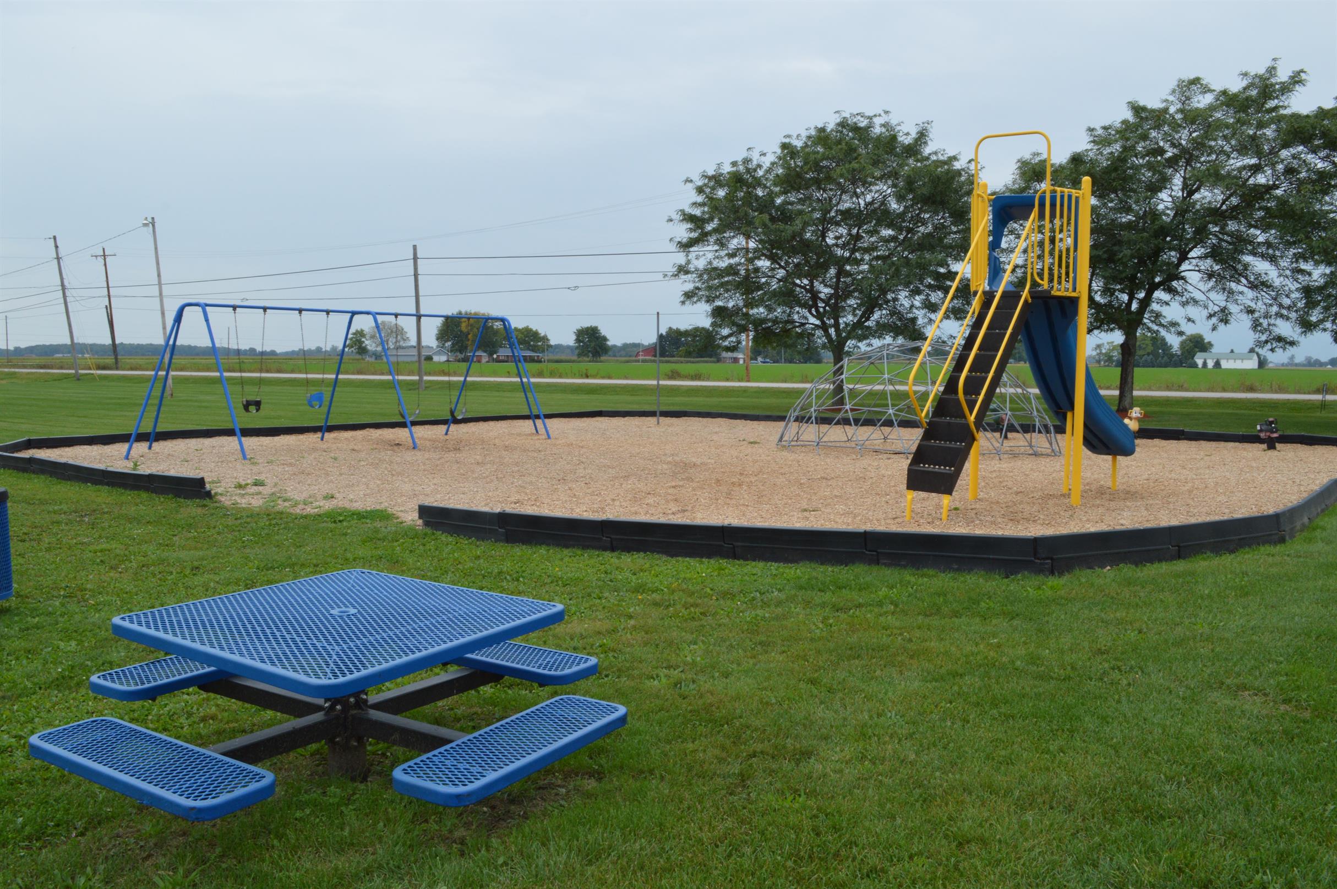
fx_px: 1113
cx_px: 668
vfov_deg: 43.5
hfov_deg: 62.0
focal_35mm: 30
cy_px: 444
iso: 400
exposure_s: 1/125
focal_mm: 20
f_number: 18
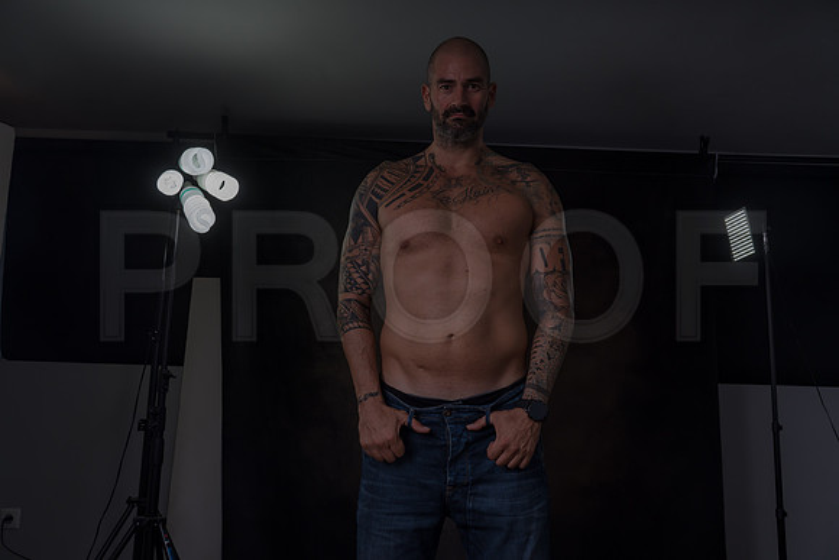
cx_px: 420
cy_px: 280
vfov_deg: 43.6
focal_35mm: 30
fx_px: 699
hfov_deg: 61.9
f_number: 9
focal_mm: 30
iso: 80
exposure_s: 1/200
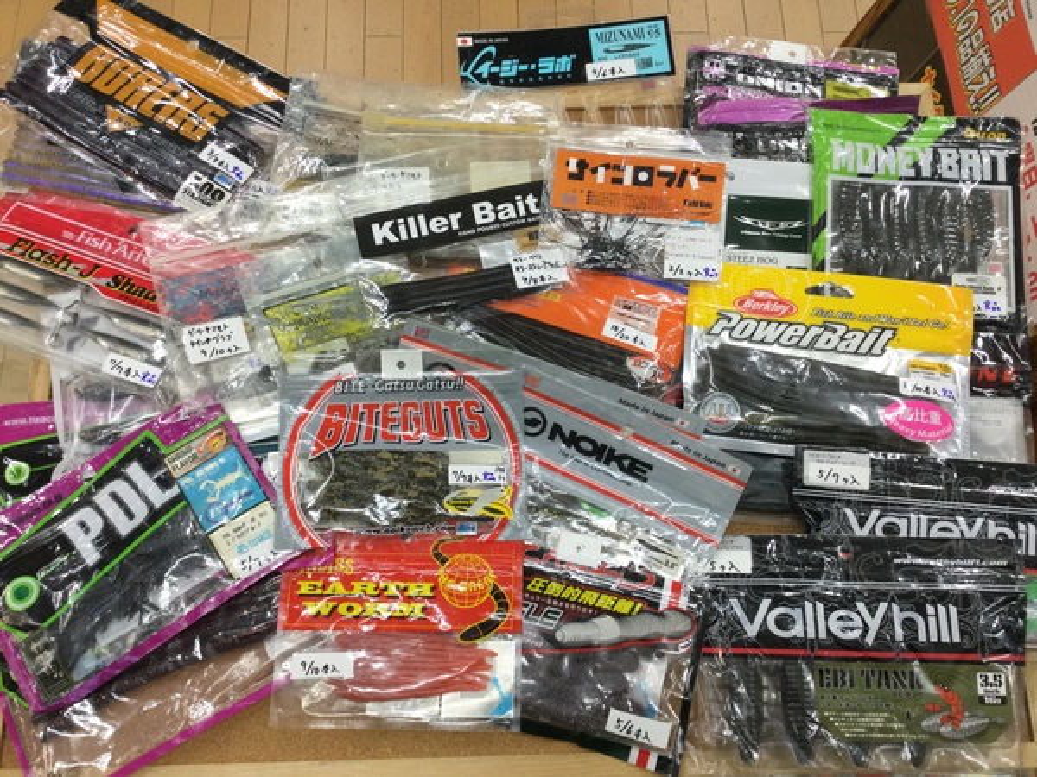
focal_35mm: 31
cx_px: 518
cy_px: 388
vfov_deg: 45.4
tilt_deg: -72.0
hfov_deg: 58.4
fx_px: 929
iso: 32
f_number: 2.4
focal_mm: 3.3
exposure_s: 1/40
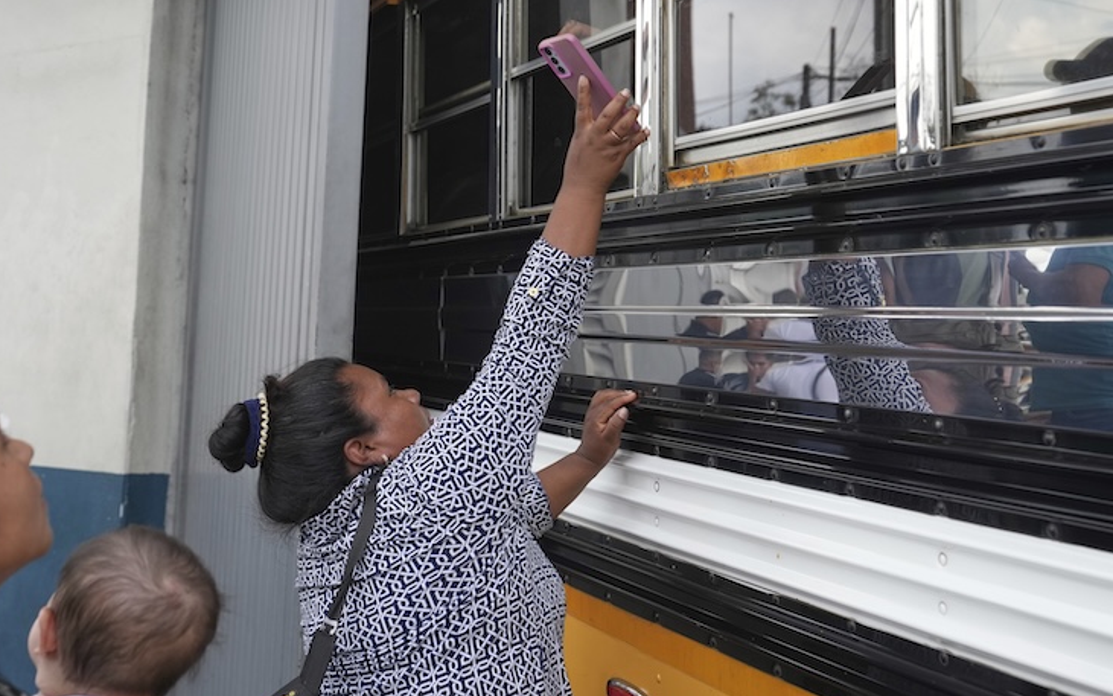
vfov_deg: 25.6
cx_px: 601
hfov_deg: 40.3
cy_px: 187
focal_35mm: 50
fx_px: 1517
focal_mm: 35
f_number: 4
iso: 640
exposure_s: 1/1000
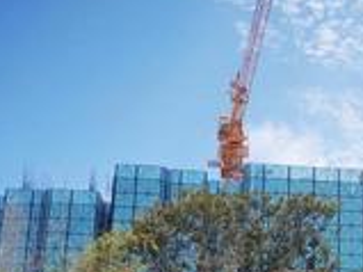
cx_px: 288
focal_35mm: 68
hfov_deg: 28.0
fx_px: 713
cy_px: 281
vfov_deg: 20.8
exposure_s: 1/1992
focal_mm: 3.95
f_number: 1.8
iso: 50
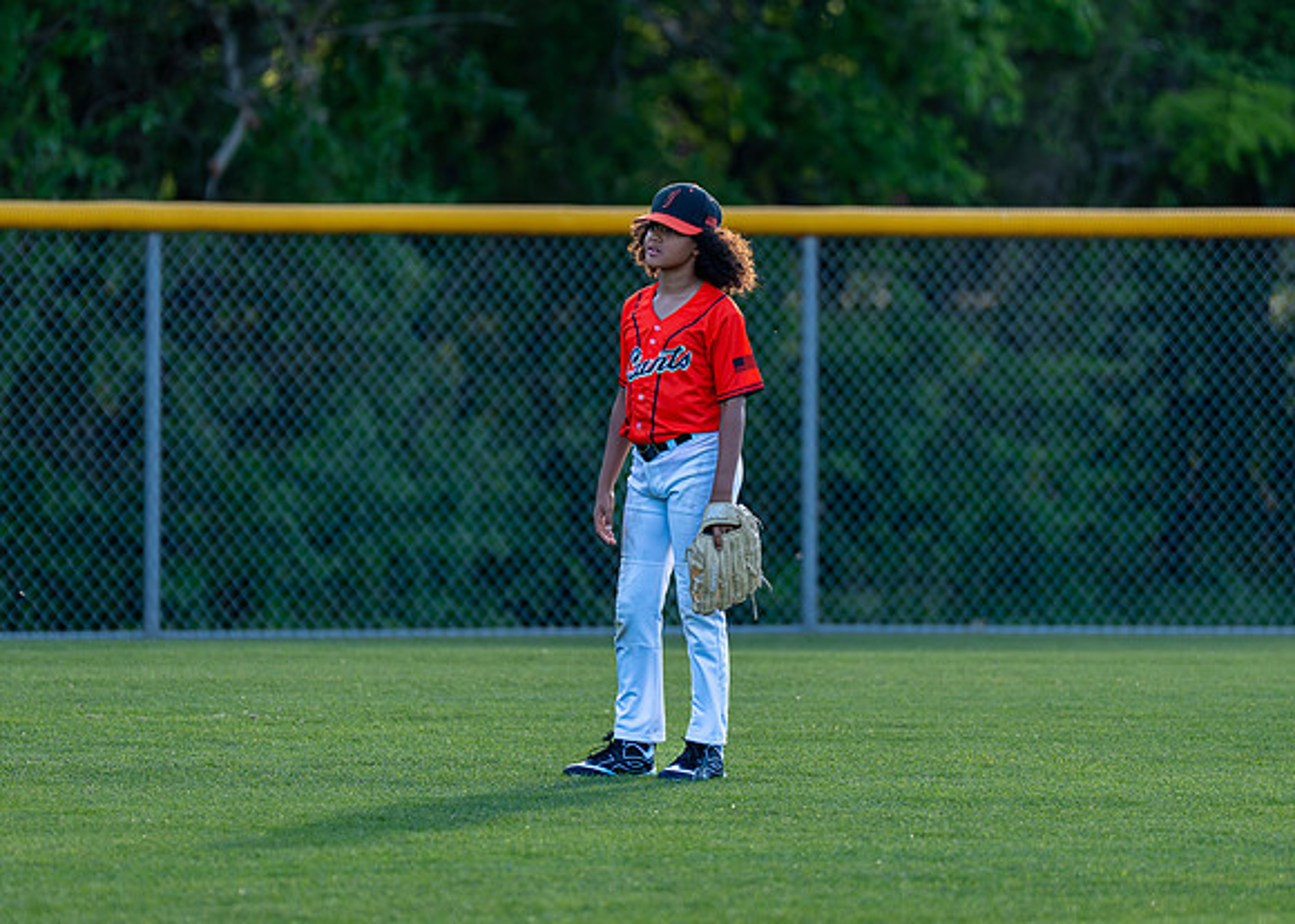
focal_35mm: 383
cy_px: 391
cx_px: 684
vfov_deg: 3.8
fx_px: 14098
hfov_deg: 5.3
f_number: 2.8
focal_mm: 200
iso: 800
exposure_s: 1/2500
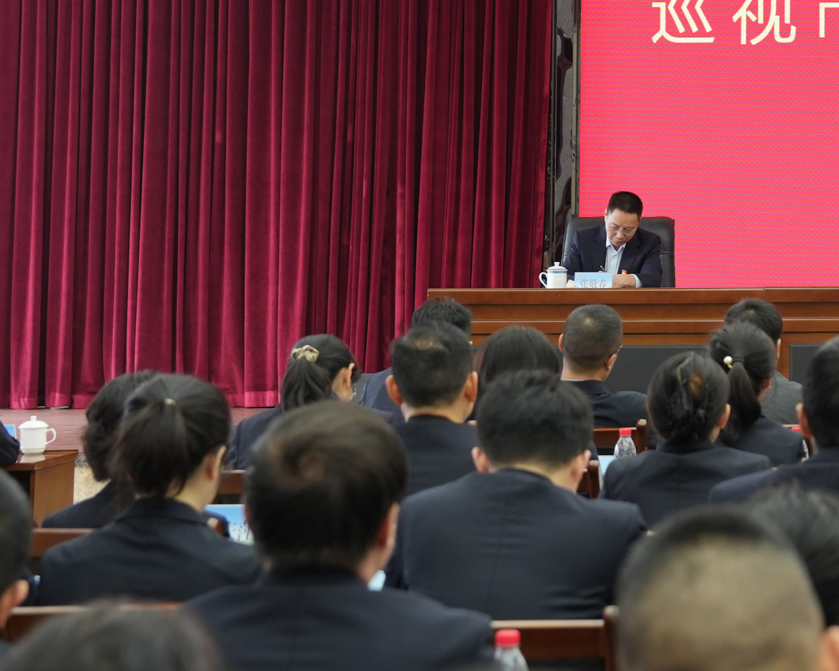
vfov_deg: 11.9
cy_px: 12
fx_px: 3178
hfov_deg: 14.5
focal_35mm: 128
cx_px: 1066
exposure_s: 1/80
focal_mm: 46
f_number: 3.5
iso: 800
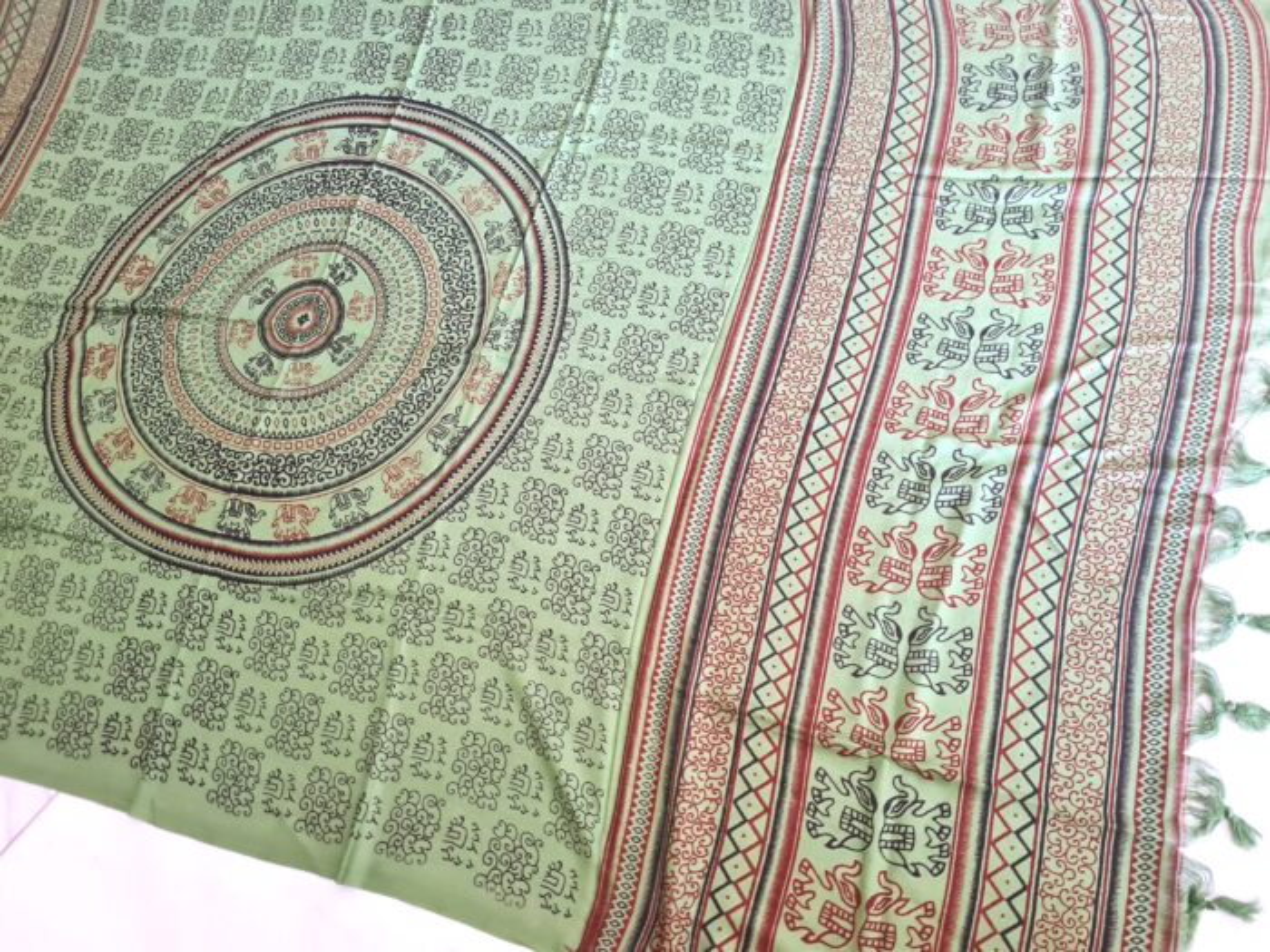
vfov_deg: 53.1
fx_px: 954
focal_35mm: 26
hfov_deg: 67.3
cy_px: 476
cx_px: 635
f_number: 1.8
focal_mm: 5.4
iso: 400
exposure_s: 1/40
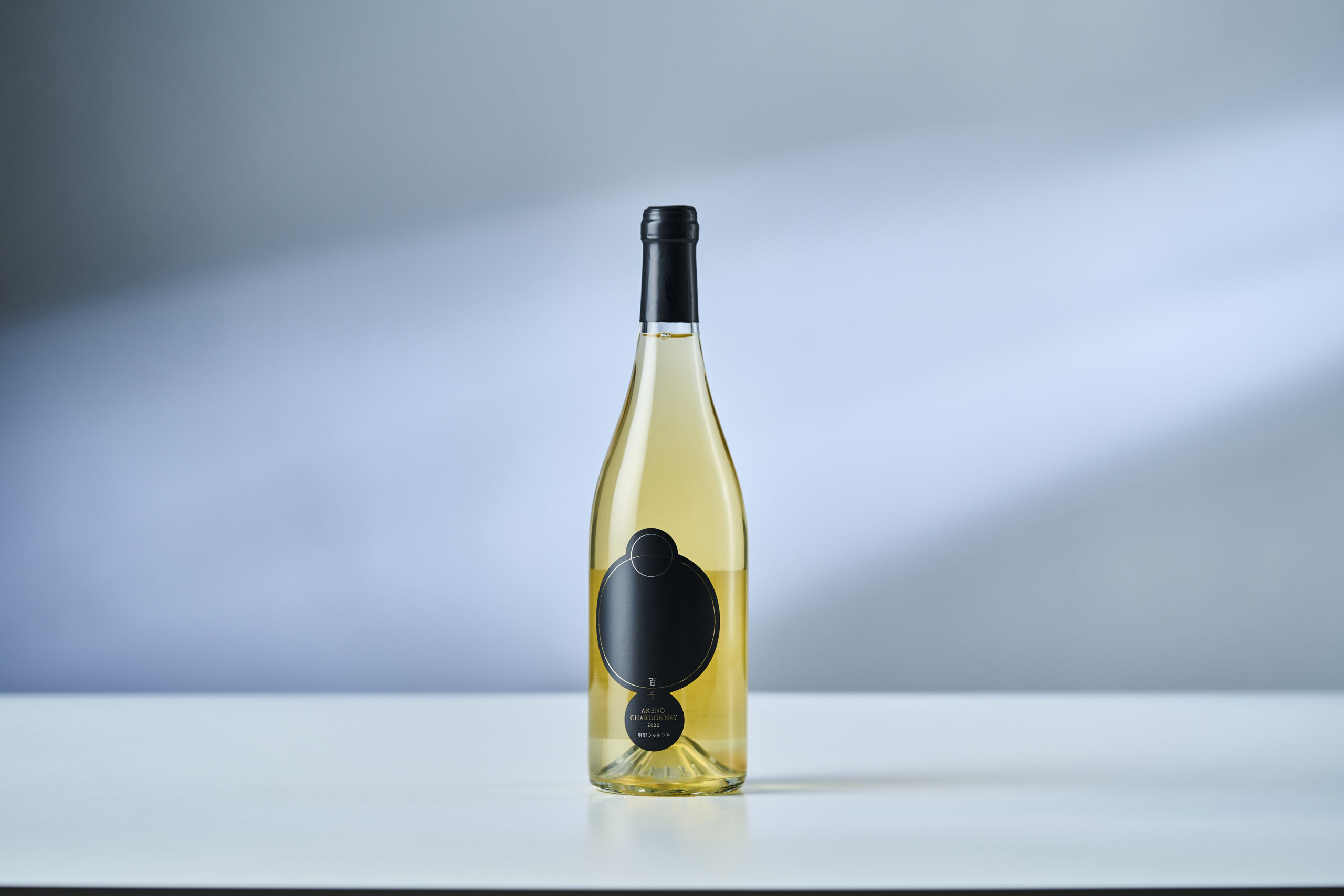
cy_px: 448
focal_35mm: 90
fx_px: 3360
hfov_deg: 22.6
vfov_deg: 15.2
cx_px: 672
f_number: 4
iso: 200
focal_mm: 90
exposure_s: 1/160
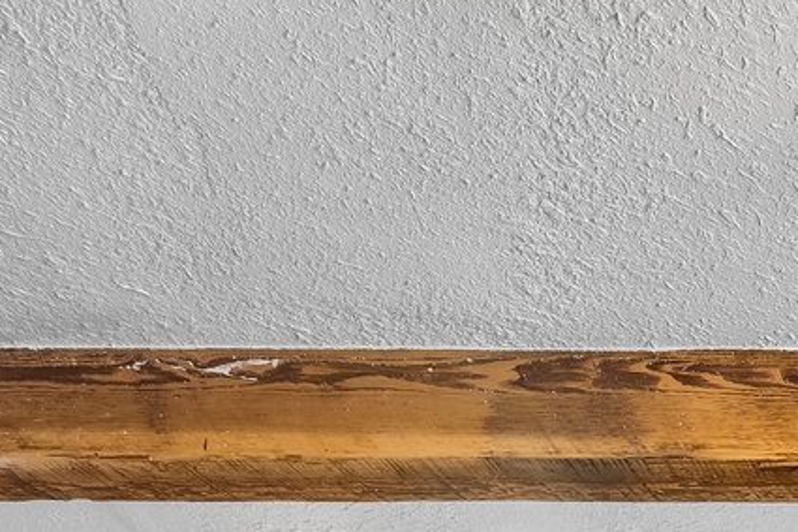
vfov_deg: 13.1
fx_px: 1817
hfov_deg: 23.9
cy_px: 1230
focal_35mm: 82
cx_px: 770
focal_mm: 17
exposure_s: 1/6
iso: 200
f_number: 8
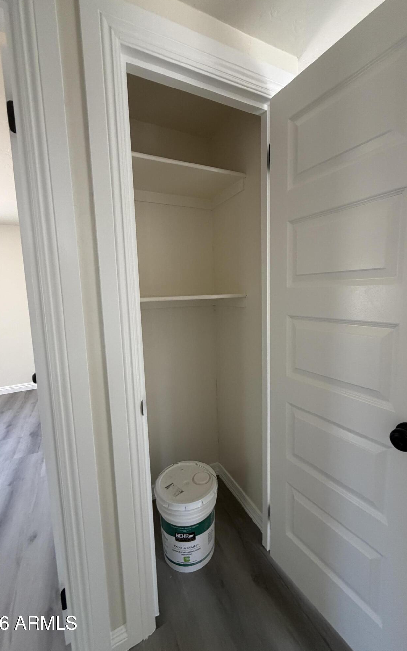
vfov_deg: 101.5
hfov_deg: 74.7
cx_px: 213
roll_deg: +1.5
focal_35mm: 15
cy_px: 324
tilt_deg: -7.2
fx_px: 266
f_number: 2.2
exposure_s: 1/121
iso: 250
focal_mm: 2.22
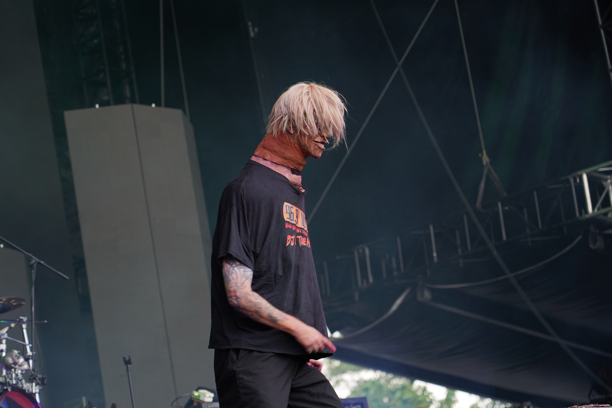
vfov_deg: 13.0
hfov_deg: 19.5
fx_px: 1785
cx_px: 306
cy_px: 204
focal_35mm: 105
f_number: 4
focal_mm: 105
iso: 250
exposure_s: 1/125
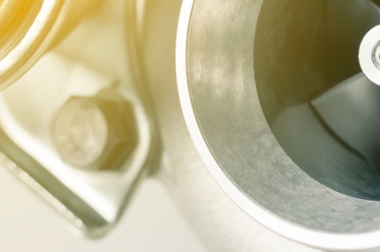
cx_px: 243
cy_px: 62
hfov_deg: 16.8
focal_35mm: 122
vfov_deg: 11.1
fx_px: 1287
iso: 320
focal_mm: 35
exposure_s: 1/100
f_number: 5
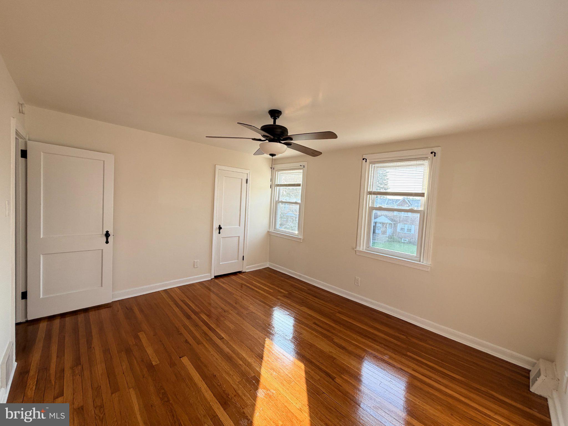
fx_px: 230
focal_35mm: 14
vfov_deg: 85.7
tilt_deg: -3.1
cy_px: 213
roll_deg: -3.8
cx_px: 284
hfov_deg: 102.1
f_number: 2.2
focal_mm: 2.22
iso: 64
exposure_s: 1/121
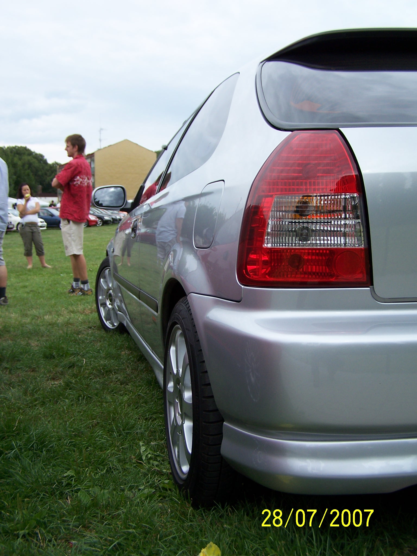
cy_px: 278
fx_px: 610
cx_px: 208
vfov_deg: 49.0
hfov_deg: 37.7
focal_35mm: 38
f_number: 2.8
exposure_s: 1/750
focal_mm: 6.3
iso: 80
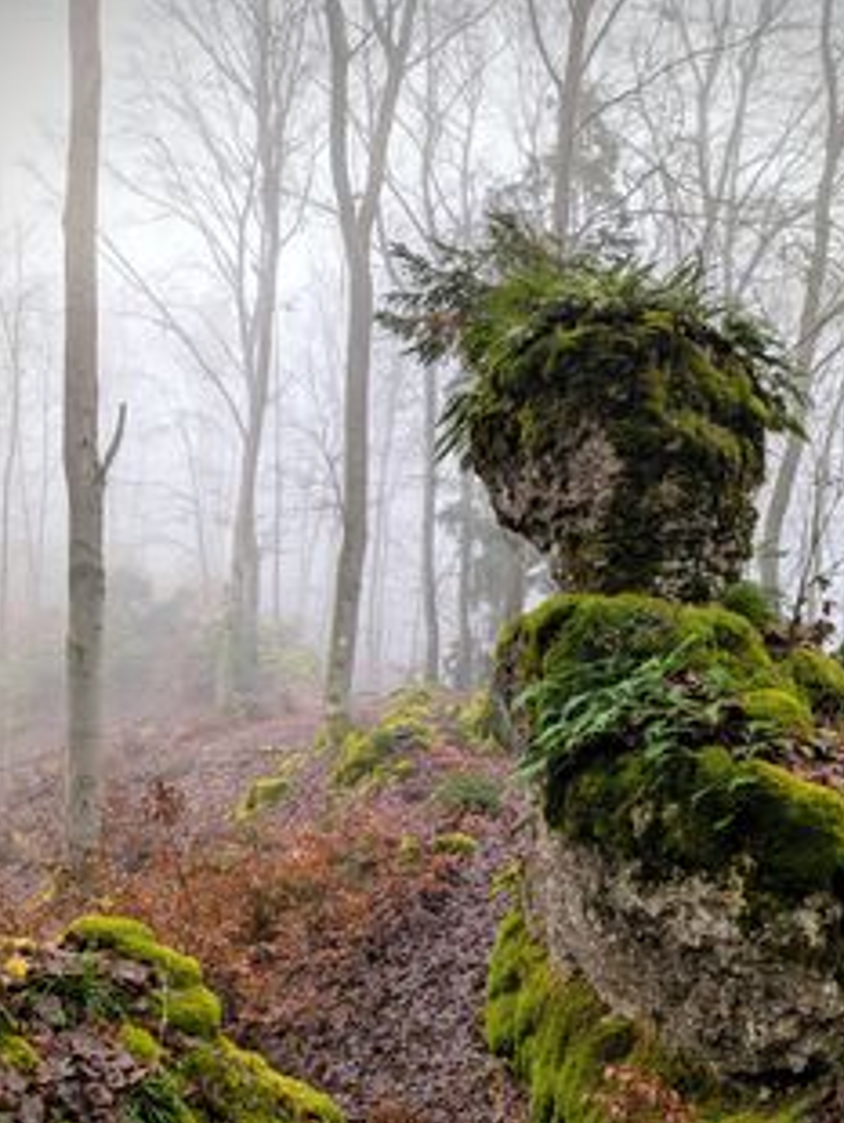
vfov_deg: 57.7
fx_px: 1006
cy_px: 688
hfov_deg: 45.5
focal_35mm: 31
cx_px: 455
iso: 44
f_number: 1.85
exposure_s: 1/288
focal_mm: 6.81
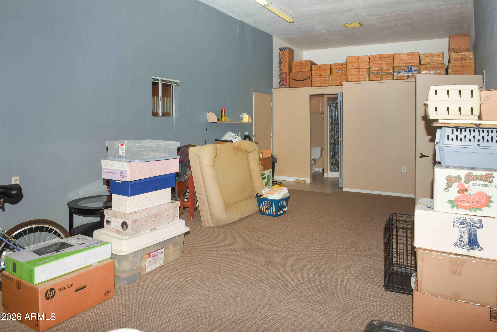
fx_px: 331
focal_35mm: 24
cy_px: 166
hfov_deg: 73.7
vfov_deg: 53.2
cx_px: 248
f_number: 10
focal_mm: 24
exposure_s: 1/250
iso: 200
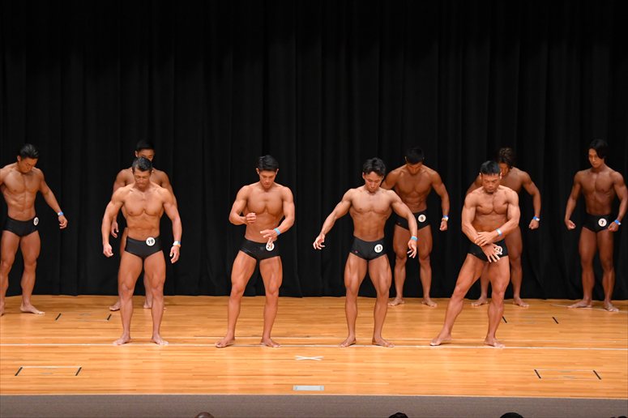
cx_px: 314
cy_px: 209
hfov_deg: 14.0
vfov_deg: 9.3
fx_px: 2563
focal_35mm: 147
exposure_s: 1/400
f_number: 5.6
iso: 4000
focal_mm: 98
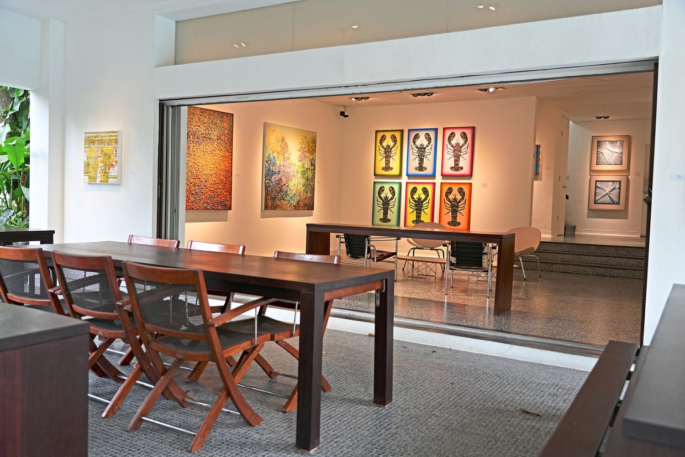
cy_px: 228
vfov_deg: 43.6
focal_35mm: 30
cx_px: 342
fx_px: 571
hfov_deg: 61.9
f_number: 4
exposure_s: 1/160
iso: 800
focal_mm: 30
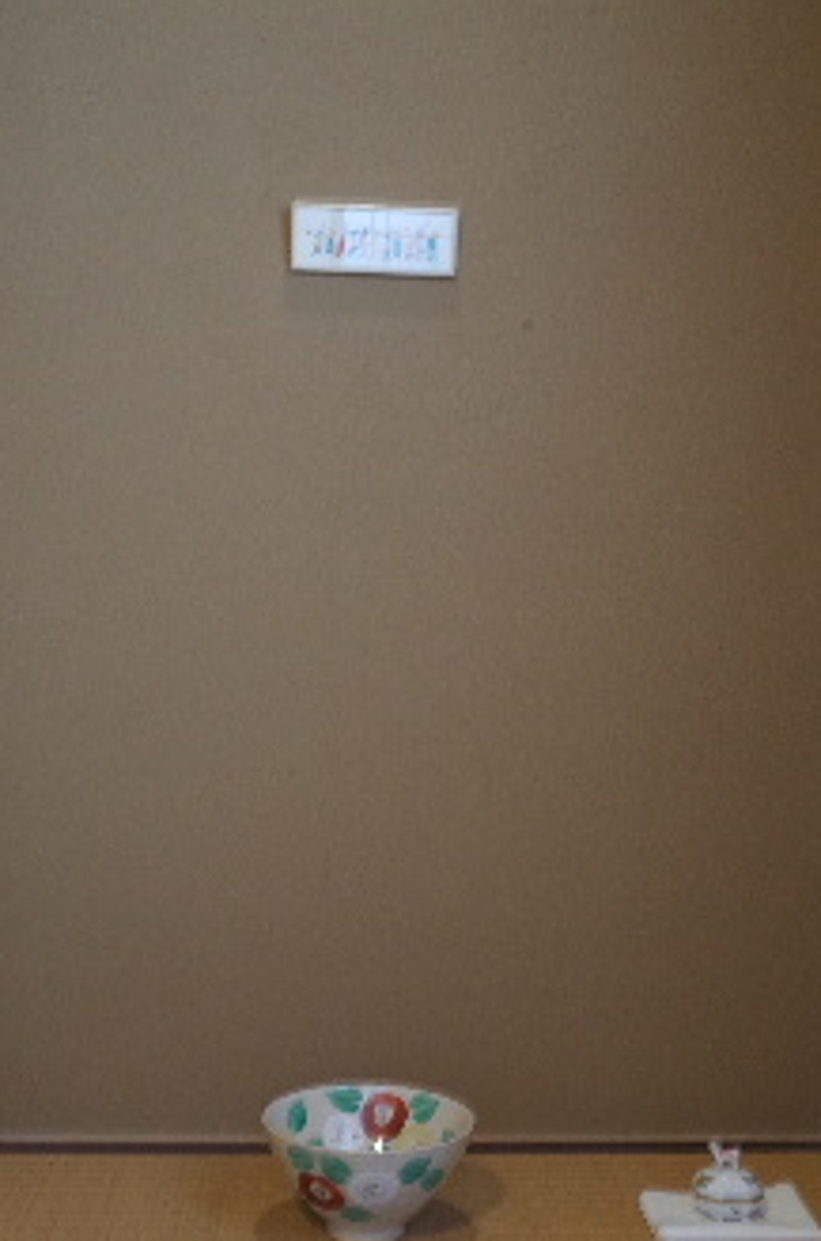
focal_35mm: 41
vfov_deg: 47.4
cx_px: 401
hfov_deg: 32.5
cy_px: 681
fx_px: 1410
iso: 800
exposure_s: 1/6
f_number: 5.6
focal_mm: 18.3
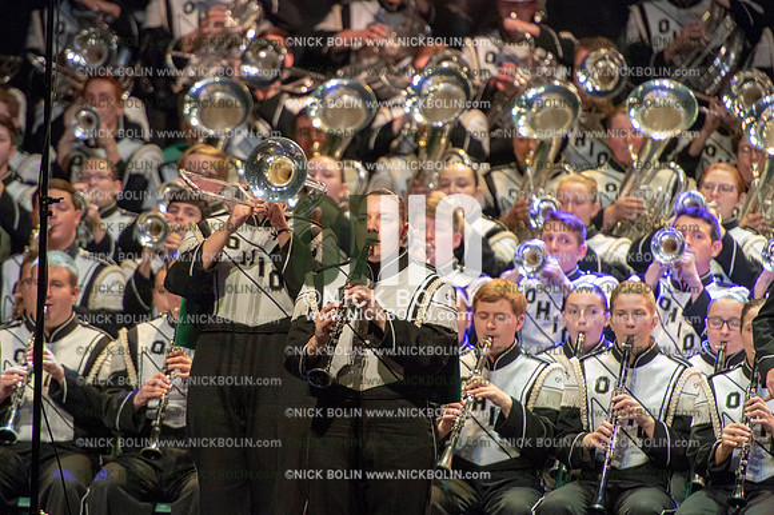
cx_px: 387
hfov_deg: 5.2
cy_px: 258
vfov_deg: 3.4
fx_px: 8595
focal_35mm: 400
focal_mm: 400
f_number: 5.6
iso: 8000
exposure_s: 1/250
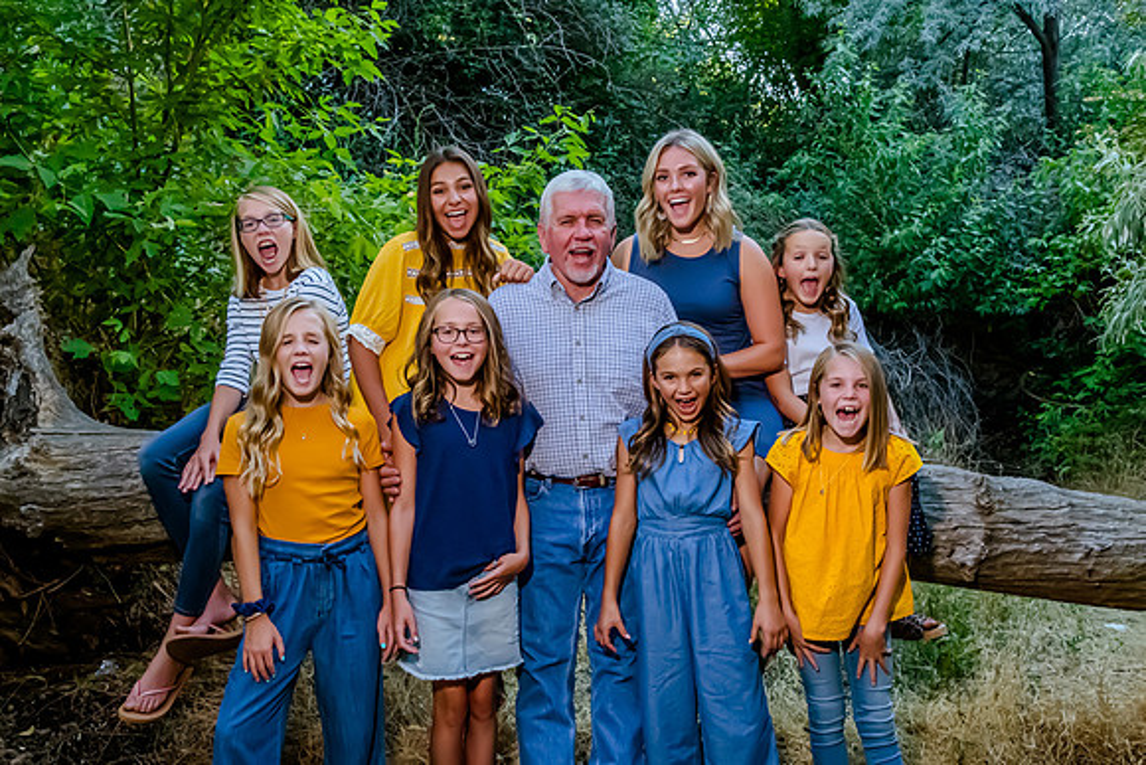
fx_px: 1196
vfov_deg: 35.4
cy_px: 423
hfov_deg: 51.2
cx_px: 570
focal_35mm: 38
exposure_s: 1/320
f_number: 9
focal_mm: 24
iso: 4000
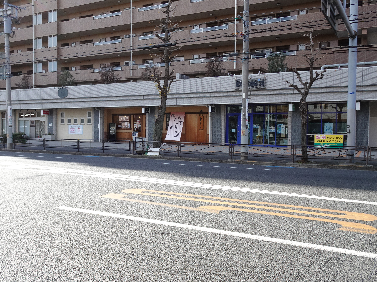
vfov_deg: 44.2
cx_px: 188
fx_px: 349
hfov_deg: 56.8
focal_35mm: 32
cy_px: 141
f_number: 4
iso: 100
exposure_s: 1/200
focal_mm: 5.41
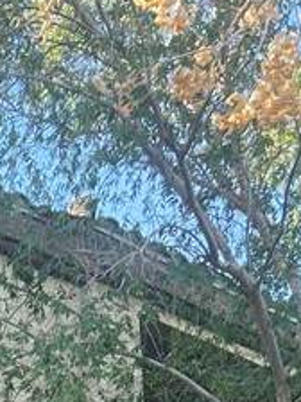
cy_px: 867
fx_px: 1380
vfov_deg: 13.5
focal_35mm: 119
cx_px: -125
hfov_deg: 12.0
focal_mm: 5.7
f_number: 1.5
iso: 40
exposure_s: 1/183
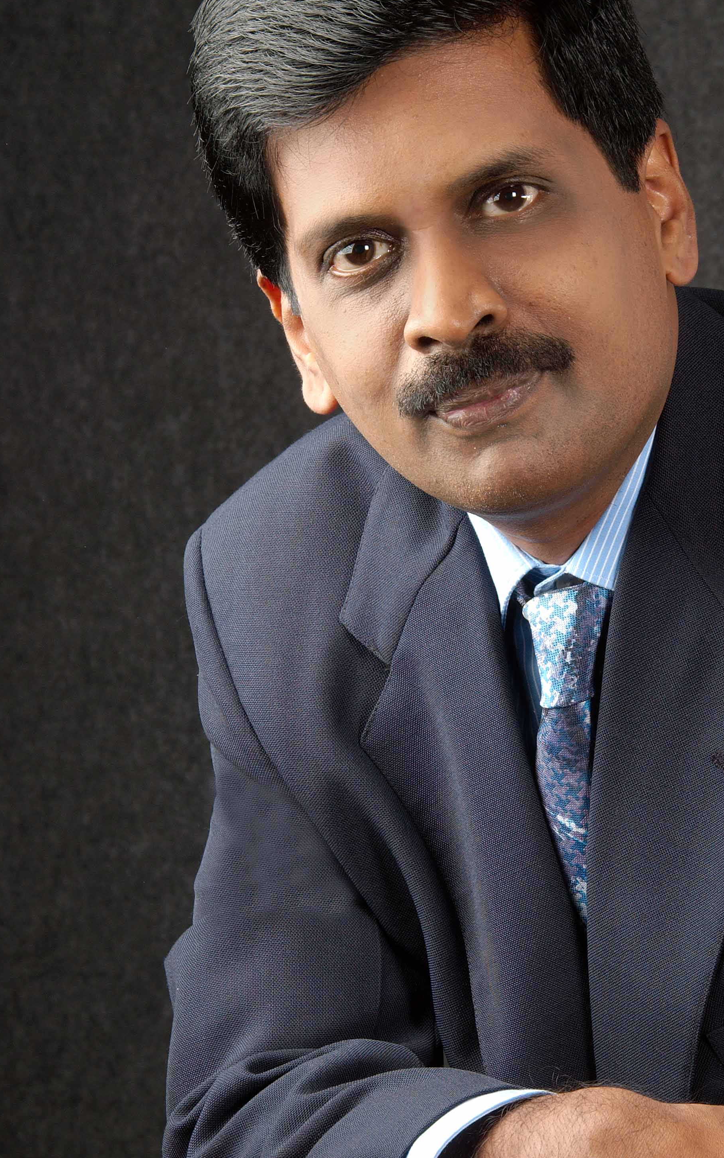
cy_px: 629
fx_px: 4420
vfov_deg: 14.9
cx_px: 509
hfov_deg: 9.4
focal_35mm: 140
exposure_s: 1/125
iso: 200
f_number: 9
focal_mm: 62
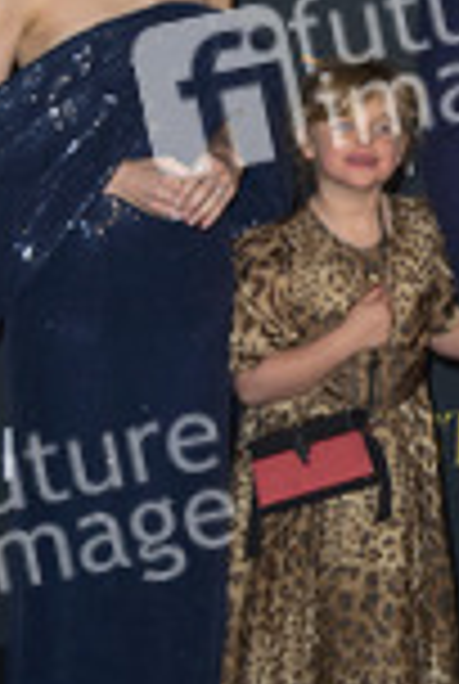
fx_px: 2399
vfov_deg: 16.2
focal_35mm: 126
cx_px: 497
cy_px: 297
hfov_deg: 10.8
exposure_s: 1/250
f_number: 6.3
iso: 320
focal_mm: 48
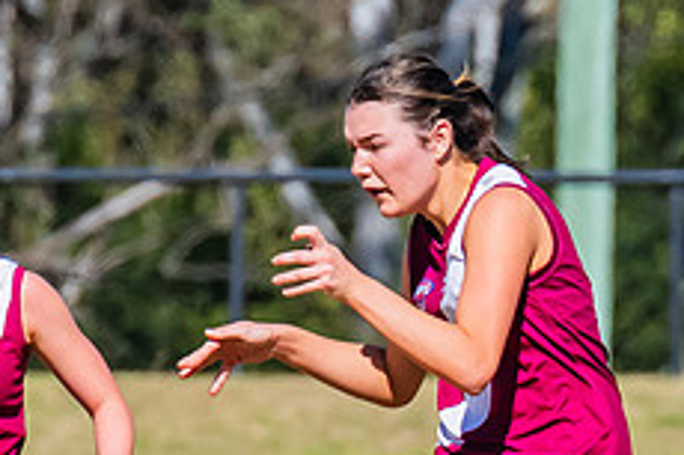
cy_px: 358
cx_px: 375
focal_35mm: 2140
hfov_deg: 1.0
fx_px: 40630
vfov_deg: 0.6
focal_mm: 420
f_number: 11
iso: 800
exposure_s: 1/1600
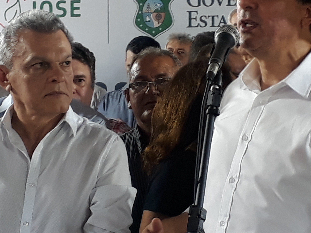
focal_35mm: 64
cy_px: 96
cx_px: 165
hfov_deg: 30.3
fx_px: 575
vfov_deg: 22.9
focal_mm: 3.6
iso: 40
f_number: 1.9
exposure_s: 1/30
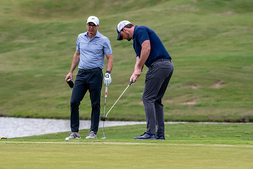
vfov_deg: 4.6
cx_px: 126
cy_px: 84
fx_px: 2109
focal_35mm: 300
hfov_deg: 6.9
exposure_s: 1/2000
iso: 1400
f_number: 5.6
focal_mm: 200
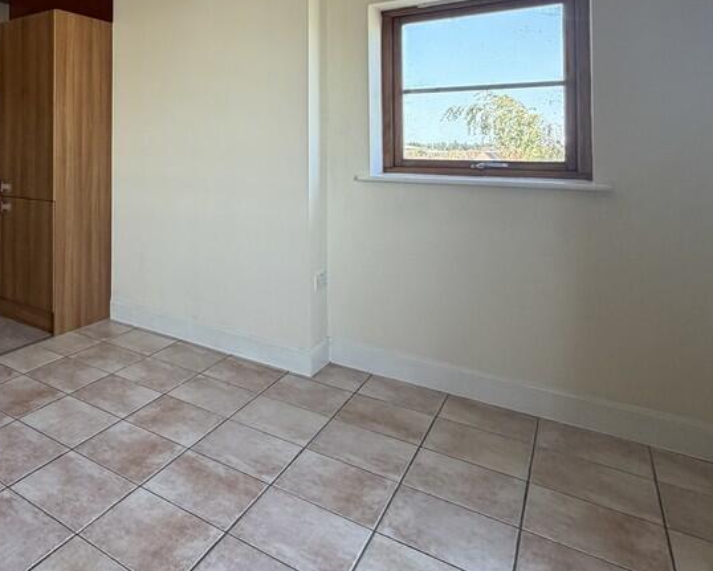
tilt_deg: +0.9
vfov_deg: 52.3
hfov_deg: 56.6
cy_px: 135
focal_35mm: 26
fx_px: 549
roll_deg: -0.1
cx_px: 66
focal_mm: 2.22
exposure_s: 1/121
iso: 200
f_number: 2.2
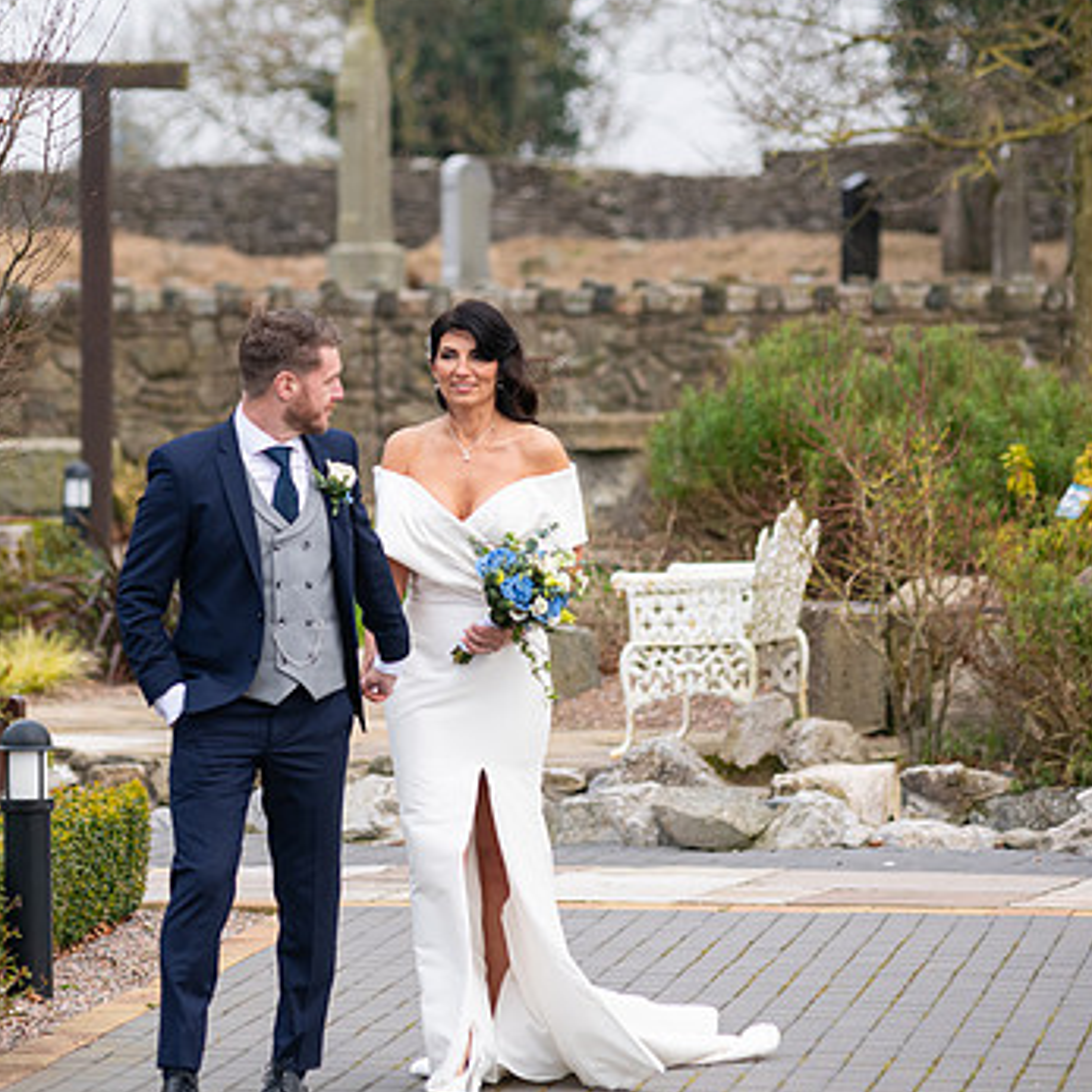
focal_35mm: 220
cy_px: 584
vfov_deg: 8.0
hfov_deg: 7.9
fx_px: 7852
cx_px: 280
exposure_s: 1/200
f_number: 3.5
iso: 250
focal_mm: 155
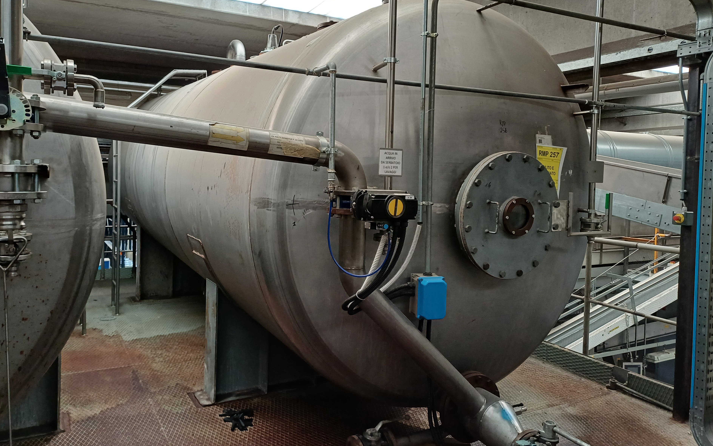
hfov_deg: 66.4
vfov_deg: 44.5
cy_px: 196
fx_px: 544
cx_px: 338
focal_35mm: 28
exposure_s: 1/50
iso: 160
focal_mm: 4.65
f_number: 1.8
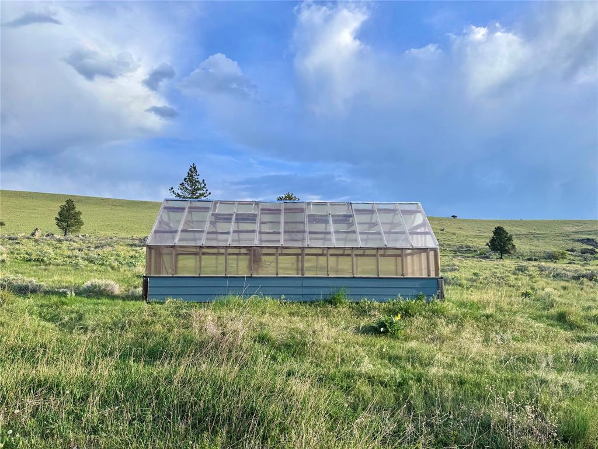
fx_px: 415
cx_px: 299
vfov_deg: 56.8
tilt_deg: +7.9
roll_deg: -1.0
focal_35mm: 24
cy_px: 224
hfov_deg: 71.6
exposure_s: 1/2710
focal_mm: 6.76
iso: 80
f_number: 1.78
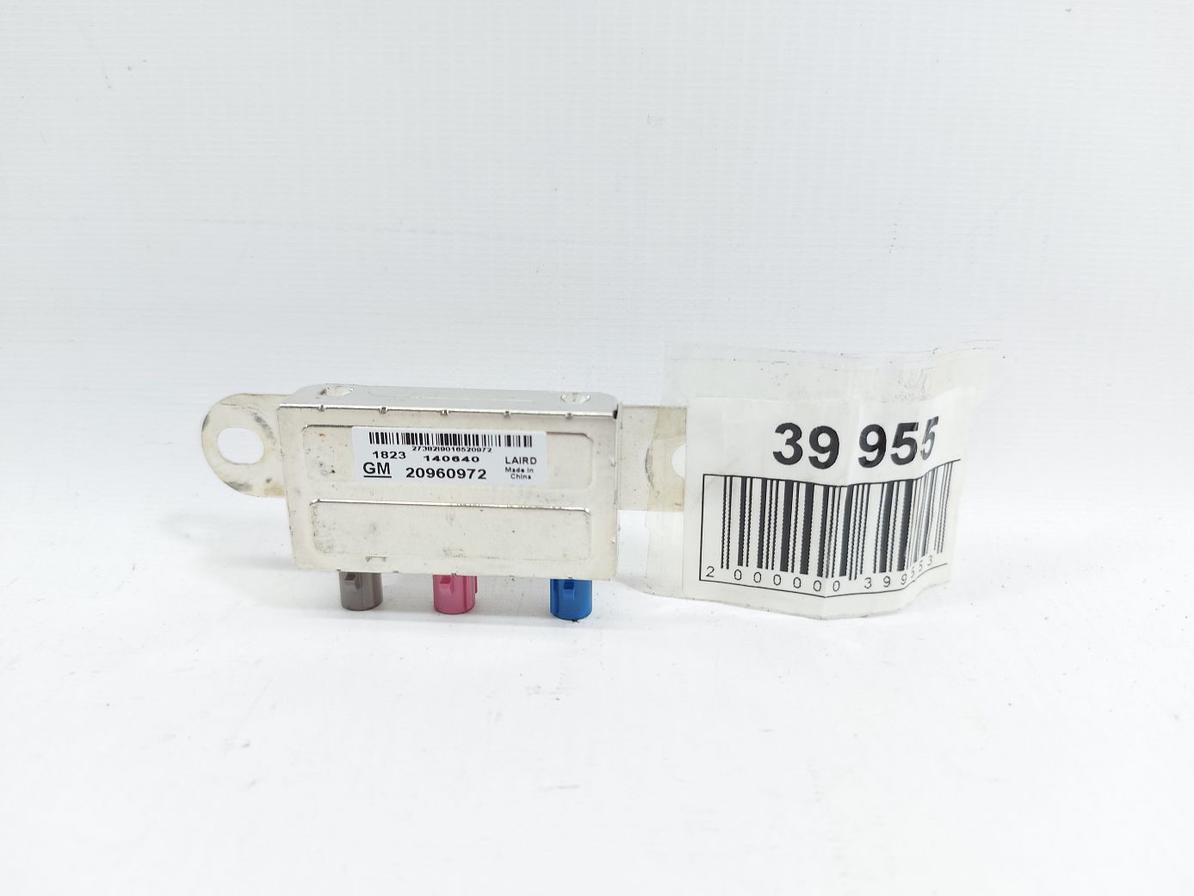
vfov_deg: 56.8
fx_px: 828
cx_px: 597
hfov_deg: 71.6
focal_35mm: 24
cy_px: 448
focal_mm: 5.23
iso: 50
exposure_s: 1/50
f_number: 1.8
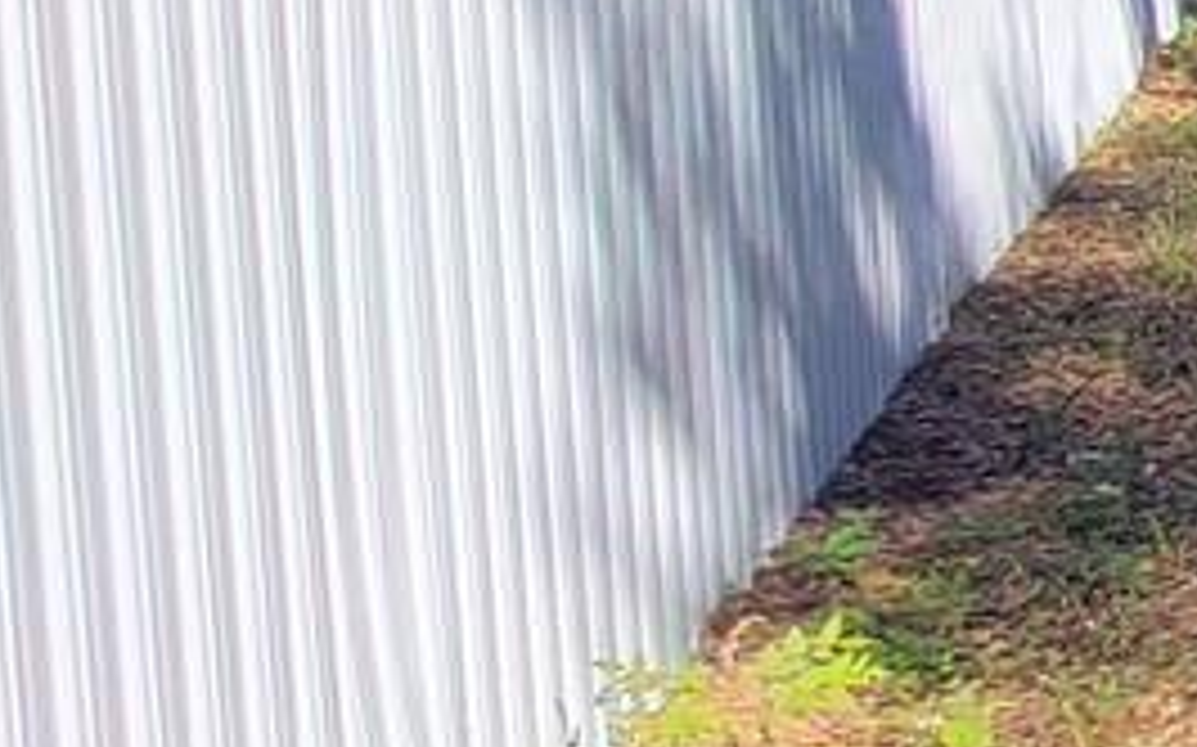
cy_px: -202
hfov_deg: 13.7
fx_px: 2706
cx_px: 3114
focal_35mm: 83
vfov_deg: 15.1
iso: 50
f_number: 2.2
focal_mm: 2.2
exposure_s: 1/390
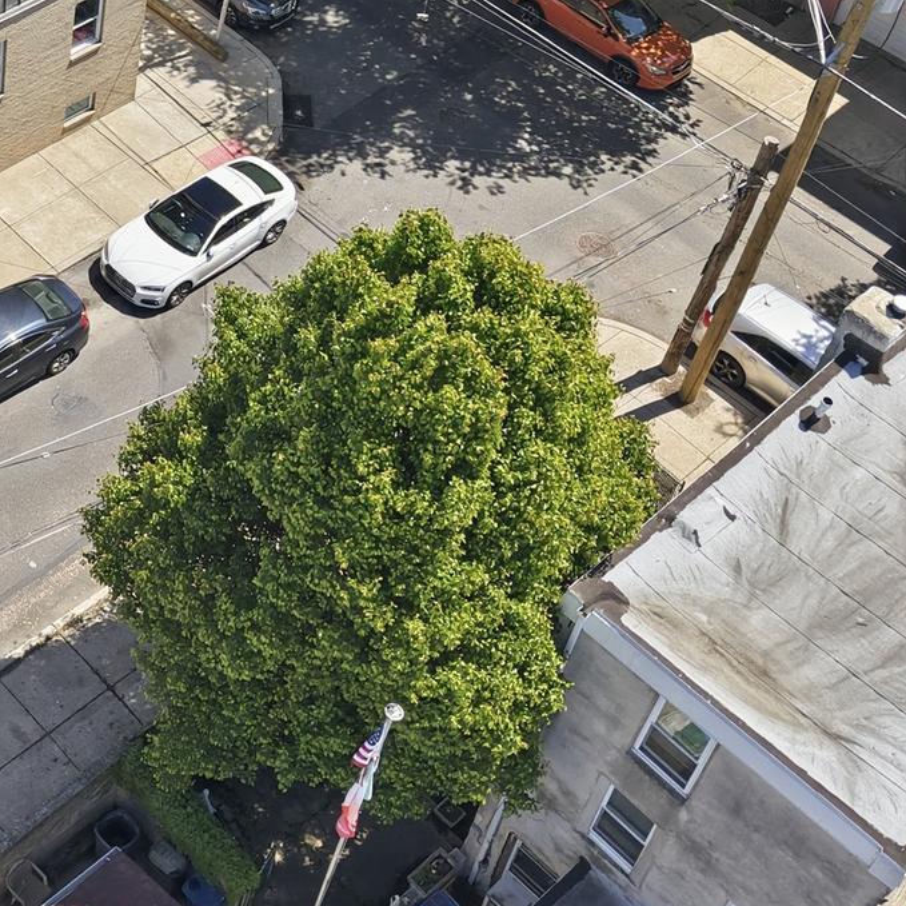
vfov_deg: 25.5
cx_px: -107
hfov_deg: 24.9
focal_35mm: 64
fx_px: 1895
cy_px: -1
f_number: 1.8
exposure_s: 1/5000
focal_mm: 8.7
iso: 300
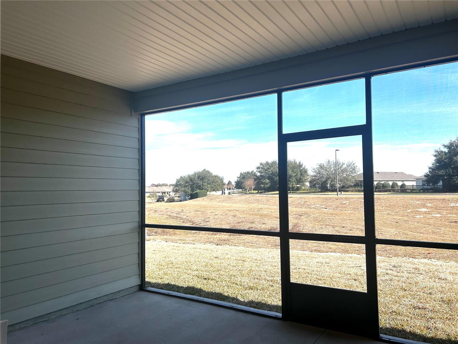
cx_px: 229
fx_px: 344
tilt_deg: +1.8
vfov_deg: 53.1
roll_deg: +0.6
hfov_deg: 67.3
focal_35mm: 26
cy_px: 172
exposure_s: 1/1645
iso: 50
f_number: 1.5
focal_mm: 5.7
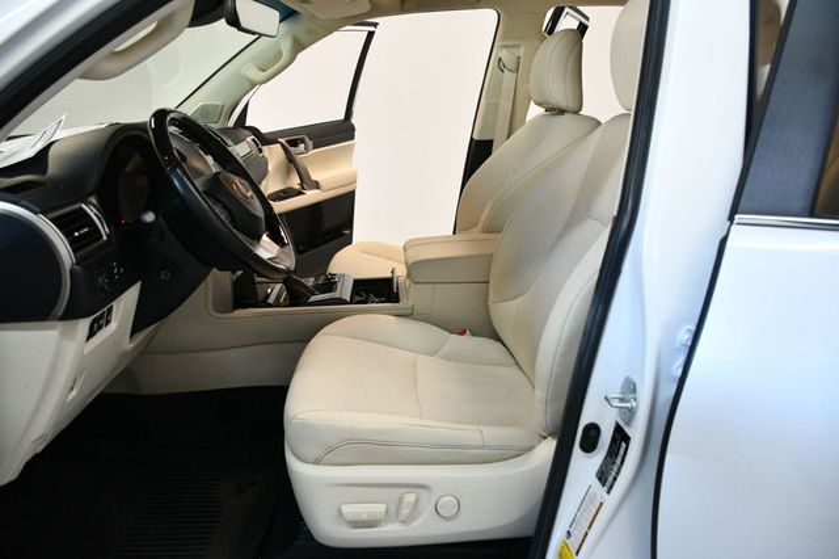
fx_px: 629
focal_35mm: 27
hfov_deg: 67.4
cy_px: 280
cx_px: 420
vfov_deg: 47.9
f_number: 3.5
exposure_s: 1/125
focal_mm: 18
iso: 1600
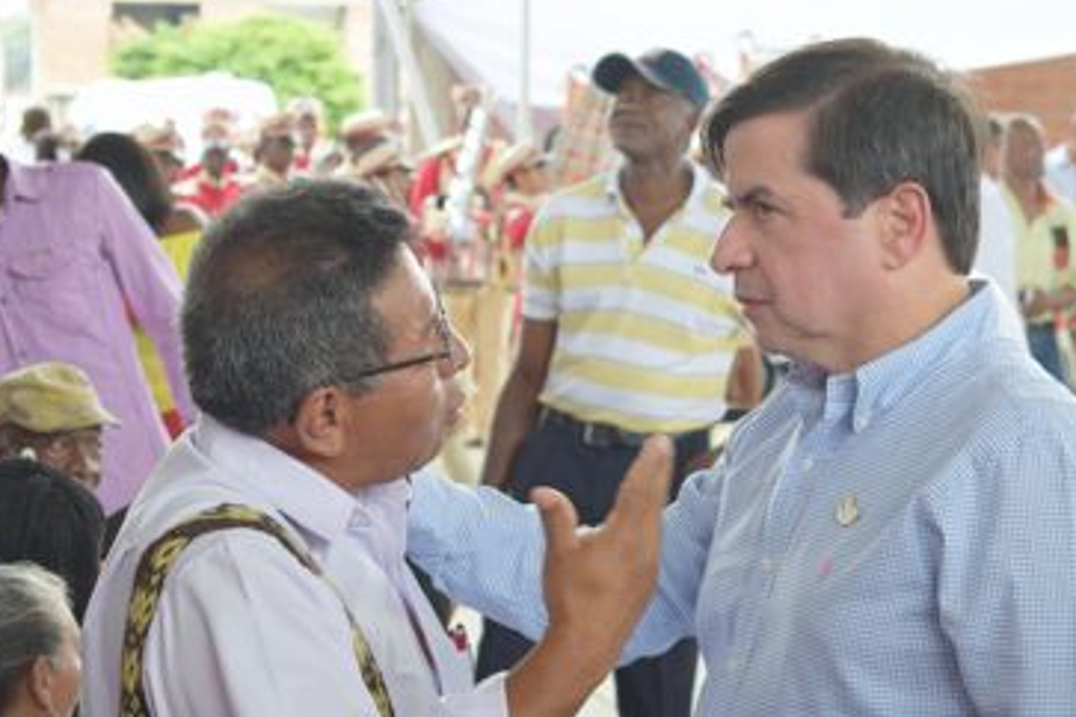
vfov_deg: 12.0
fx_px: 3398
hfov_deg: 18.0
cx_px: 649
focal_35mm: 114
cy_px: 452
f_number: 5.6
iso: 400
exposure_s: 1/125
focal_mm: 55
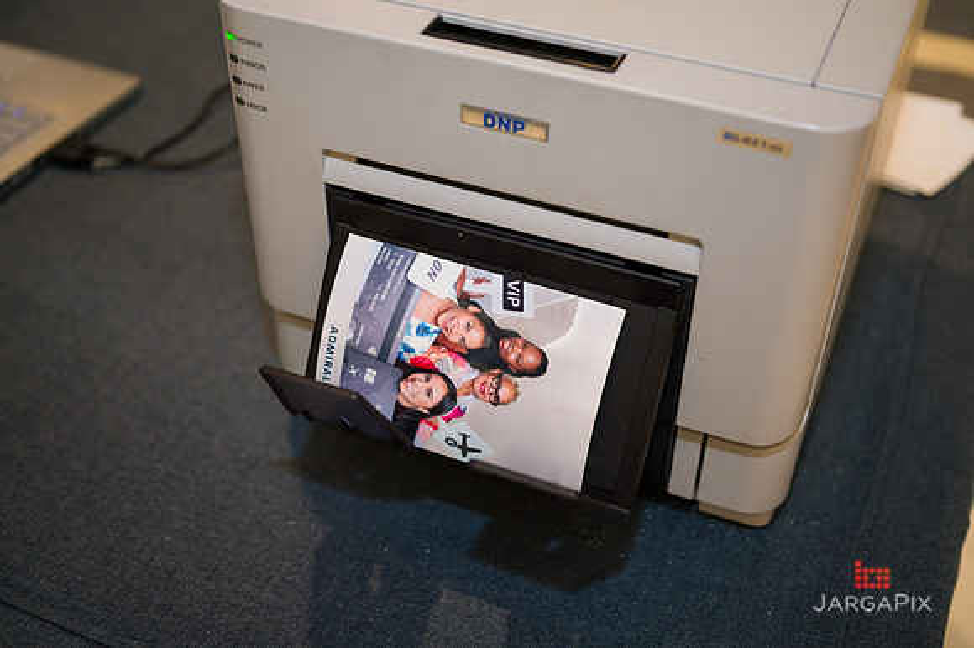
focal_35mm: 45
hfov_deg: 43.6
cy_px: 324
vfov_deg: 29.8
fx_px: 1217
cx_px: 487
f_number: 3.2
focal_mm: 45
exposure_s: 1/200
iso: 400
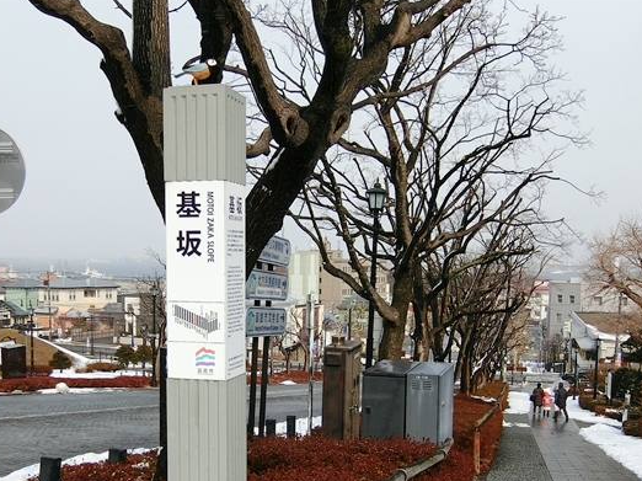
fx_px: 853
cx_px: 284
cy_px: 362
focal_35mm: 46
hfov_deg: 41.2
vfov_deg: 30.9
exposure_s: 1/250
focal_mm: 6.4
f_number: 8.2
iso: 80
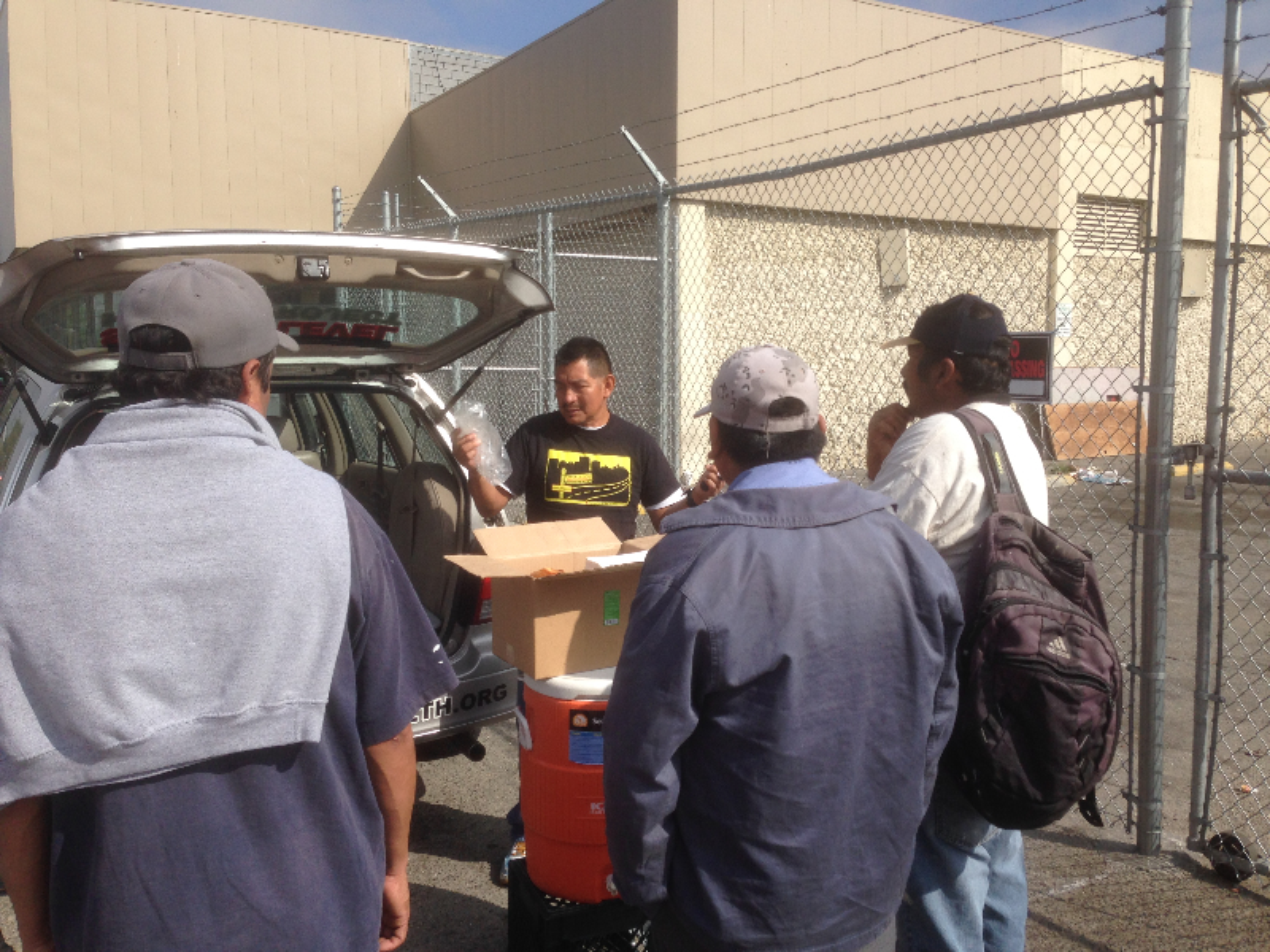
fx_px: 1211
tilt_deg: -5.7
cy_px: 476
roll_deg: +0.2
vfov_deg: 42.9
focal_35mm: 33
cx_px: 635
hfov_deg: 55.4
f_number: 2.4
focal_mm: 4.12
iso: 50
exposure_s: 1/2088
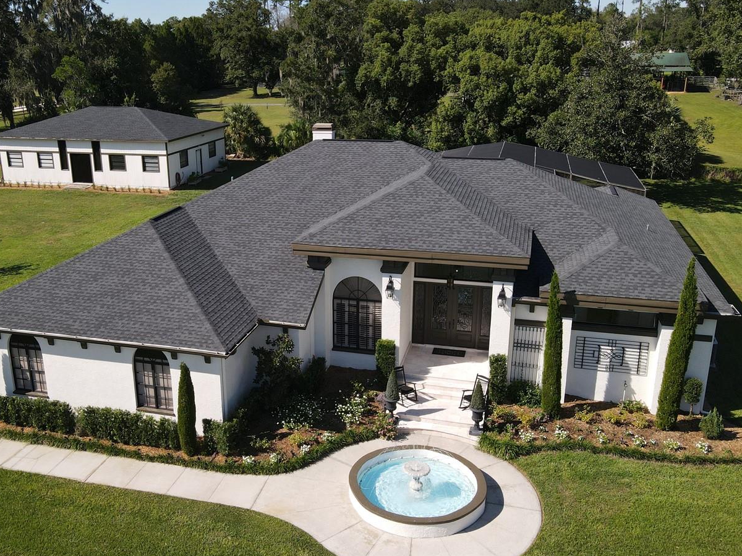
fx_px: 686
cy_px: 280
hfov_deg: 56.6
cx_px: 319
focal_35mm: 32
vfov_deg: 44.2
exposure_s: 1/640
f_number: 2.8
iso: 100
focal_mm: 4.5
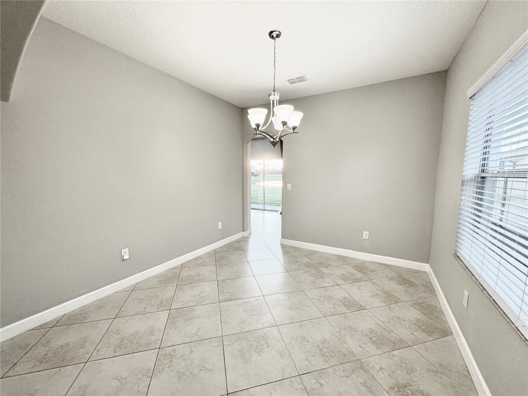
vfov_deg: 85.7
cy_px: 198
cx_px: 264
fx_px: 214
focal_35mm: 14
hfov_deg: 102.1
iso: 200
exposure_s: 1/120
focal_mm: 2.22
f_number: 2.2
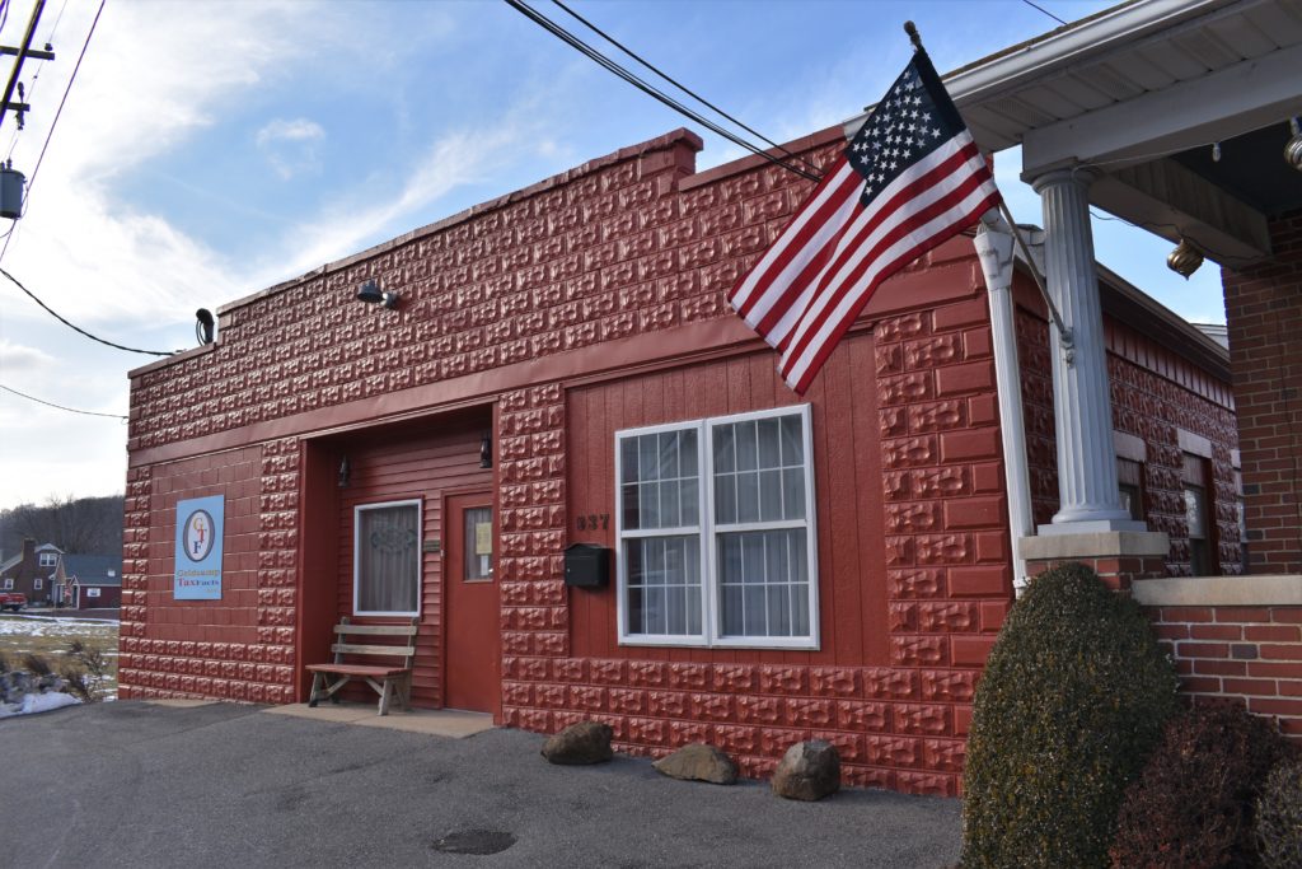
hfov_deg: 61.9
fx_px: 1085
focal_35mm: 30
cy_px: 434
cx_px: 651
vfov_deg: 43.6
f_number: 8
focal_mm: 20
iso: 160
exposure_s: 1/250
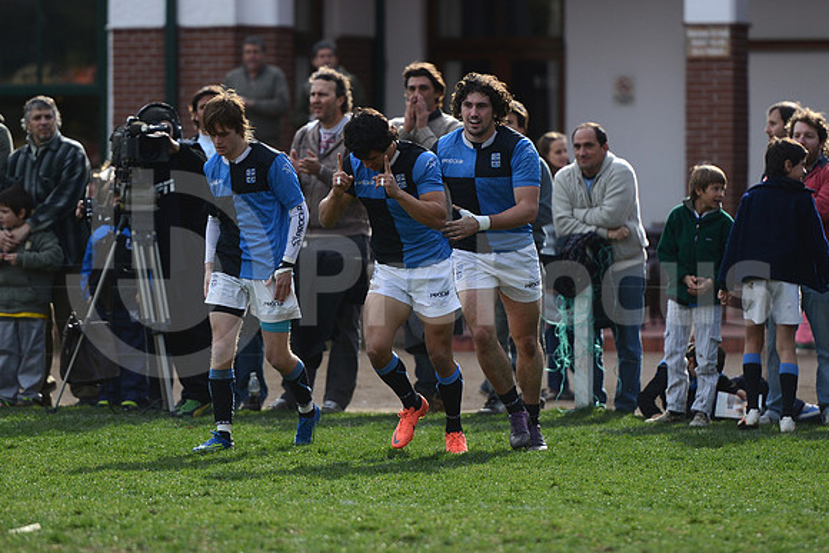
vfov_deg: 7.0
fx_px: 4491
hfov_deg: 10.5
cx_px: 414
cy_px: 276
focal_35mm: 195
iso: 250
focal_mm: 195
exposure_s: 1/1600
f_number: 2.8
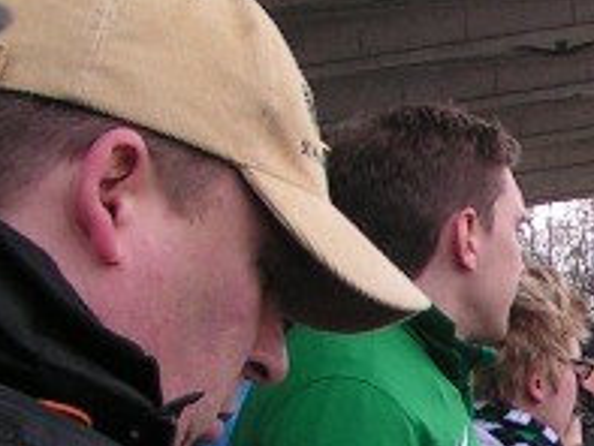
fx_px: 2644
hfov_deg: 12.4
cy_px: 579
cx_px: 790
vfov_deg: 9.5
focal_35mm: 154
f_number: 5
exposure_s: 1/160
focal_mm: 5.8
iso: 50
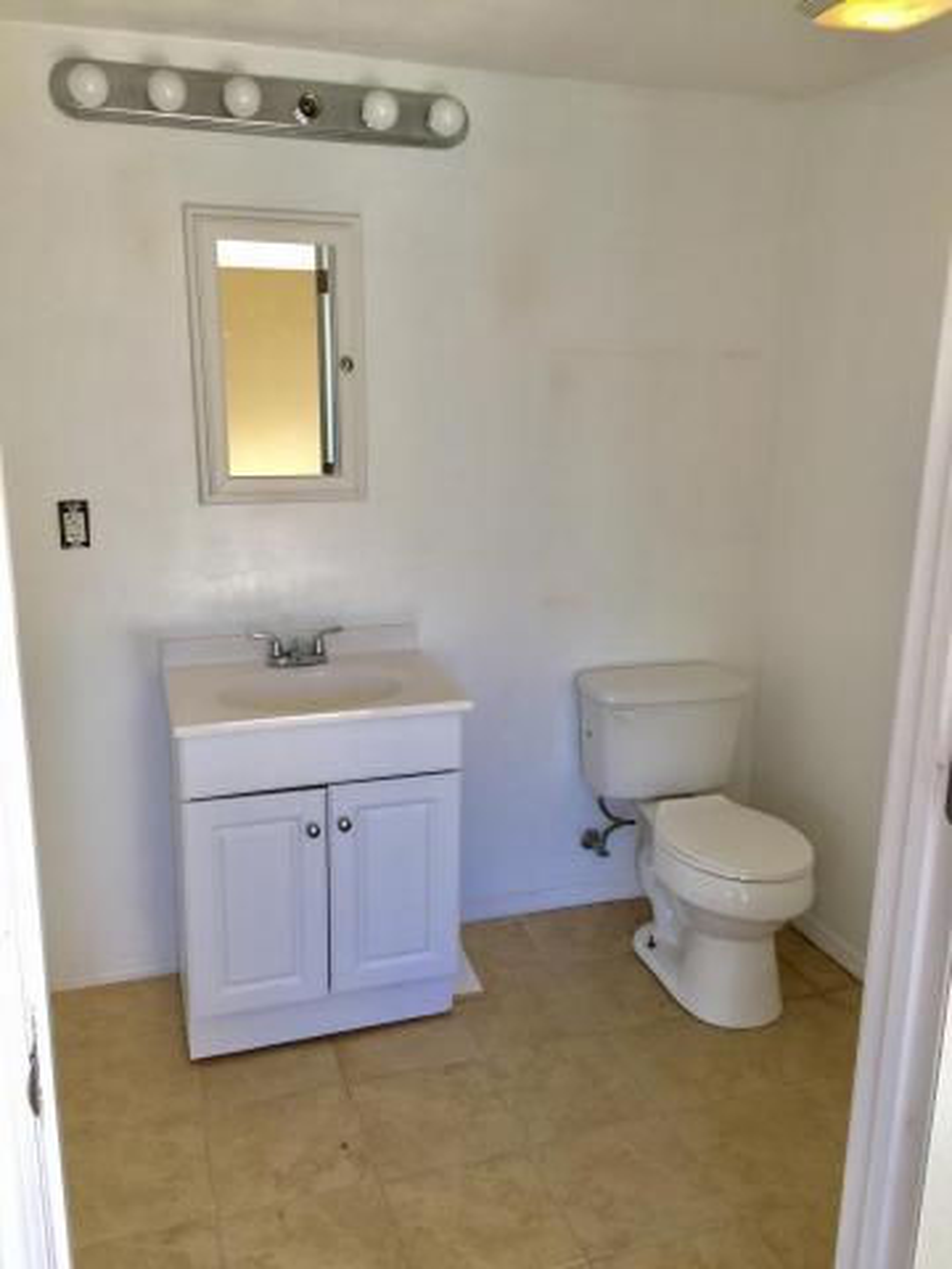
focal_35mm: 29
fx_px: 1063
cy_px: 634
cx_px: 476
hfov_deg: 48.2
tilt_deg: -12.1
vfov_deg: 61.7
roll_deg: -1.6
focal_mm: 4.15
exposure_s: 1/40
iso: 32
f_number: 2.2
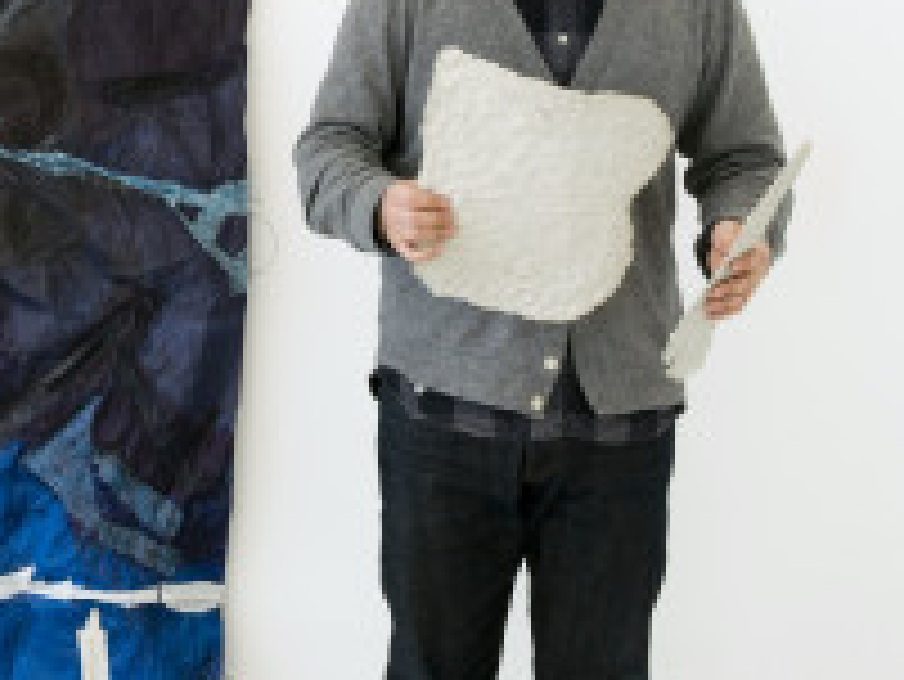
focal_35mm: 89
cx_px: 139
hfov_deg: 21.6
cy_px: 104
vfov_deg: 16.5
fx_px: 2324
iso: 320
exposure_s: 1/100
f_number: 9
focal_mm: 31
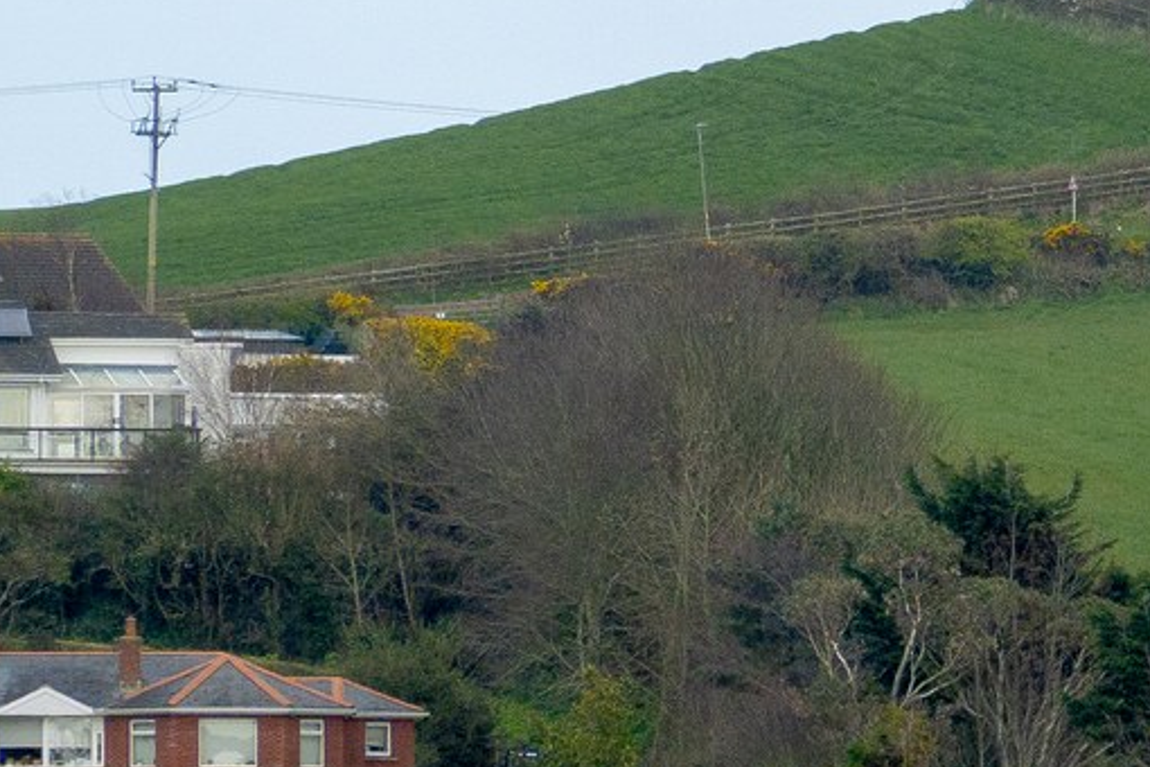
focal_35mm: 784
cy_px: 64
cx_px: 1768
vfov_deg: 1.8
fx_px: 25042
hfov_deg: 2.6
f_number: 4.5
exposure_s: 1/320
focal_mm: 72
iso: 100
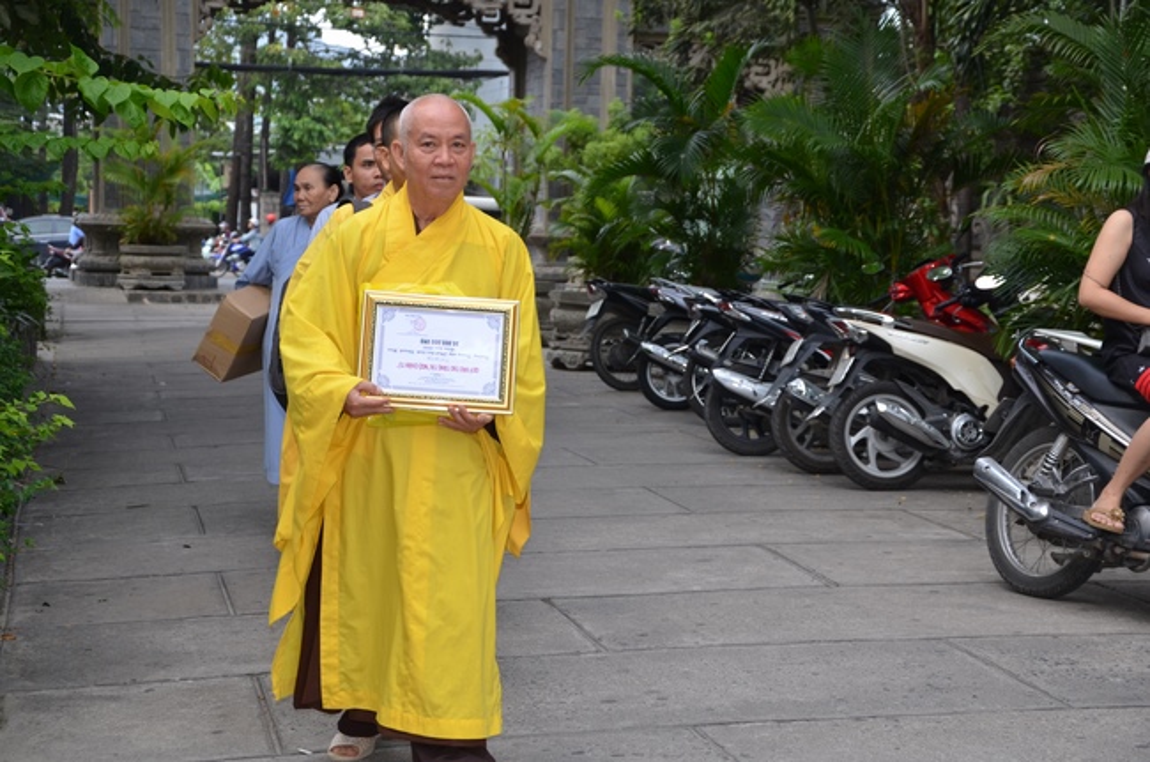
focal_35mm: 75
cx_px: 575
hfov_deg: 27.0
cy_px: 381
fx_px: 2392
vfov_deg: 18.1
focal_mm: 50
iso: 250
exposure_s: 1/125
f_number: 5
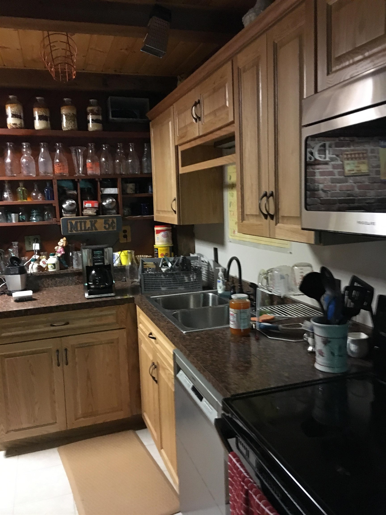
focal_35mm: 29
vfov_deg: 61.7
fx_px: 431
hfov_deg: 48.2
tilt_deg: -9.0
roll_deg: +2.7
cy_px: 258
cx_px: 193
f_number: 2.2
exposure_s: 1/15
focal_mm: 4.15
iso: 320
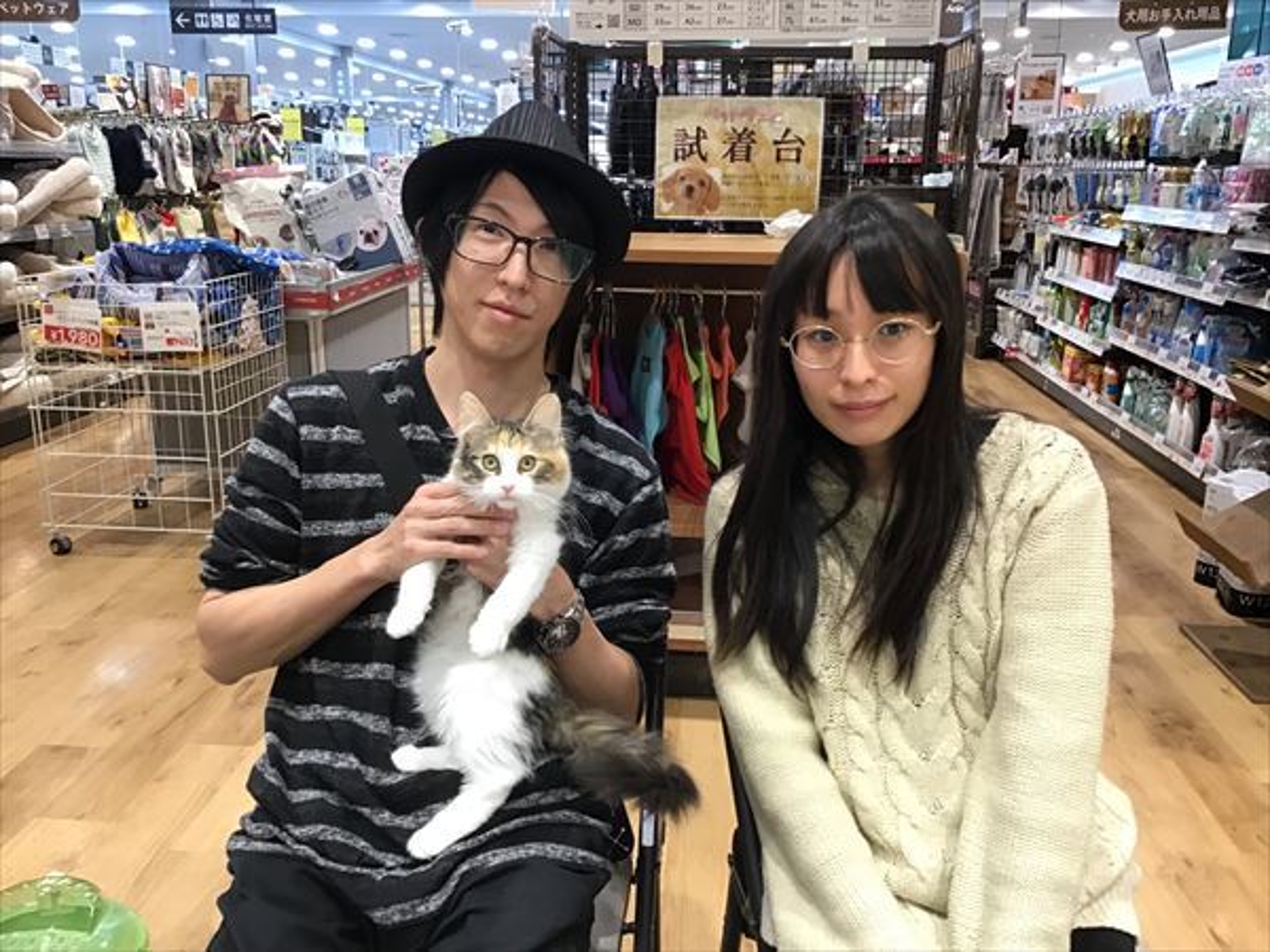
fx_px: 1137
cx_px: 635
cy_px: 476
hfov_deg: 58.4
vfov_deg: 45.4
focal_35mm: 31
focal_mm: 3.3
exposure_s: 1/30
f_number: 2.4
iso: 100
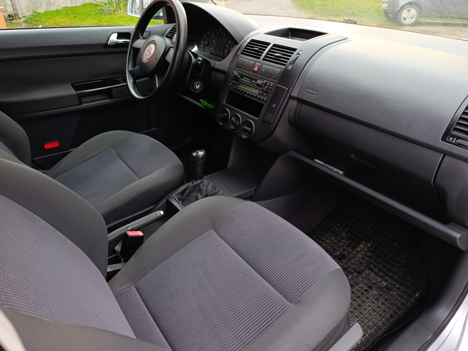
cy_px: 173
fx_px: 324
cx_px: 231
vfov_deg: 56.8
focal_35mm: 24
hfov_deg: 71.6
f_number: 1.6
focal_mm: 6.14
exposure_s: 1/100
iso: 500
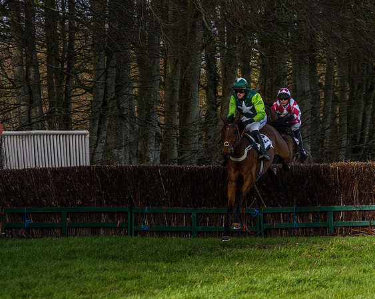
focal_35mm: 181
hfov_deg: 10.6
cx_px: 237
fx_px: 2011
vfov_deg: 8.5
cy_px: 149
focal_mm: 98
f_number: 4
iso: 200
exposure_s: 1/1600
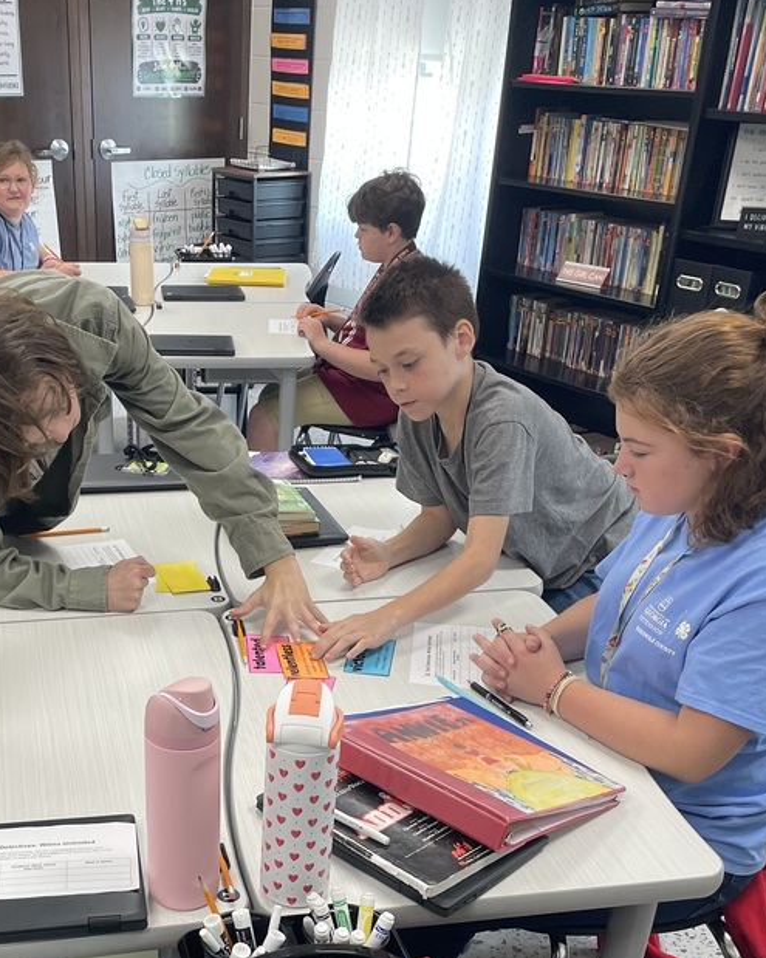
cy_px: 734
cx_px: 229
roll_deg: -0.1
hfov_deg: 35.2
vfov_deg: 42.3
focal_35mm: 42
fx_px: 1191
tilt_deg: -27.2
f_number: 1.6
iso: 125
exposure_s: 1/120
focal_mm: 4.2
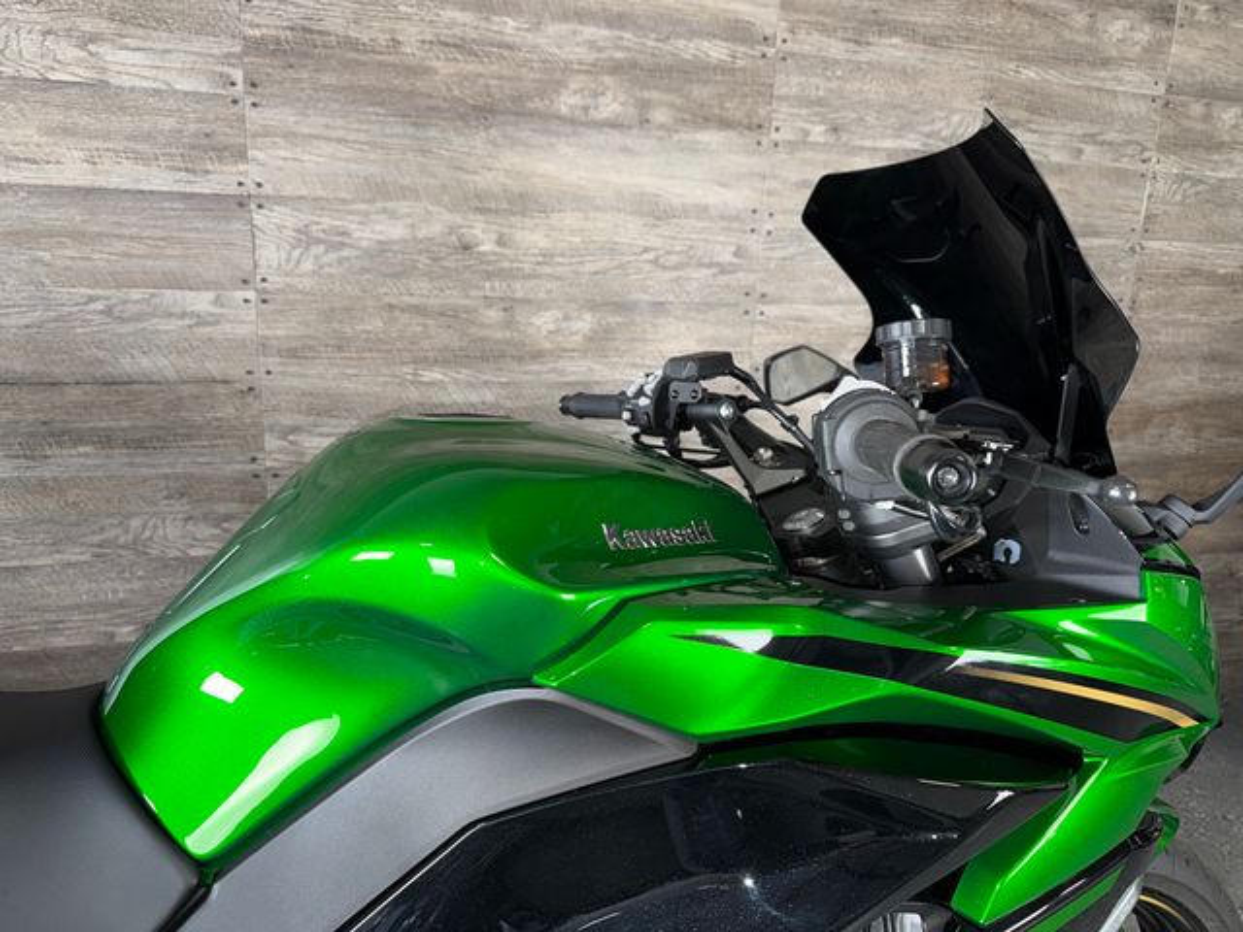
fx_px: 862
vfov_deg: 56.8
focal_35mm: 24
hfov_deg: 71.6
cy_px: 466
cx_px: 622
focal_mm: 6.76
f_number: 1.78
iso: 80
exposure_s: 1/30
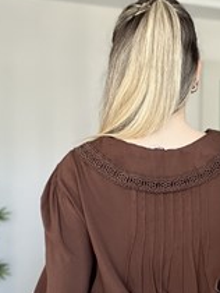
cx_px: 162
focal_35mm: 59
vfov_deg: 32.6
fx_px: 499
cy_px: 163
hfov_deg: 24.6
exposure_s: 1/96
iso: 100
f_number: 2.2
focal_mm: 2.71
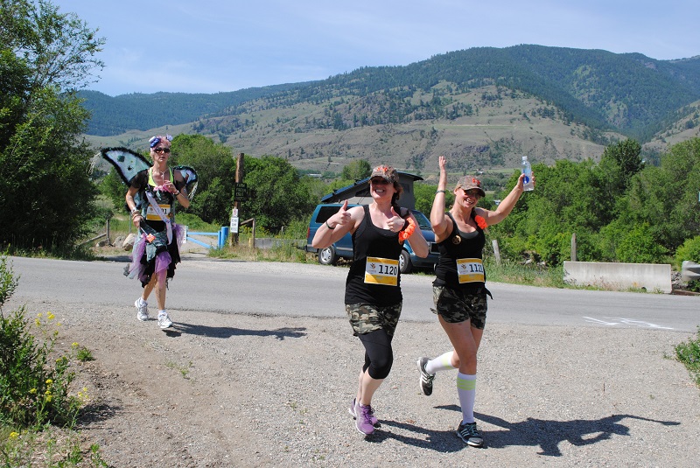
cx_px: 350
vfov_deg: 34.3
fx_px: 759
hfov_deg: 49.5
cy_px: 234
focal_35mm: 39
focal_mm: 26
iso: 400
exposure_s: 1/500
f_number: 11
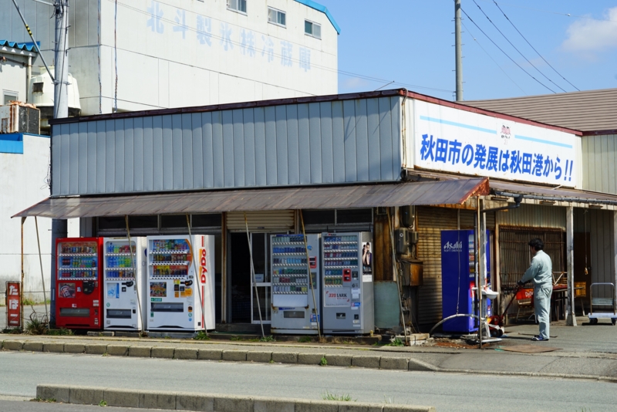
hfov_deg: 28.1
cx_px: 308
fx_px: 1234
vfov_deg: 18.9
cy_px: 206
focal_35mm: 72
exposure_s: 1/125
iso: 100
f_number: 11
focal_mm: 72
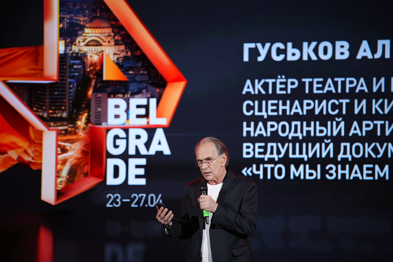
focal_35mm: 175
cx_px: 196
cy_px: 131
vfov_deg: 7.8
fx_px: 1910
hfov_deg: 11.7
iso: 500
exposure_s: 1/320
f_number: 2.8
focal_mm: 175
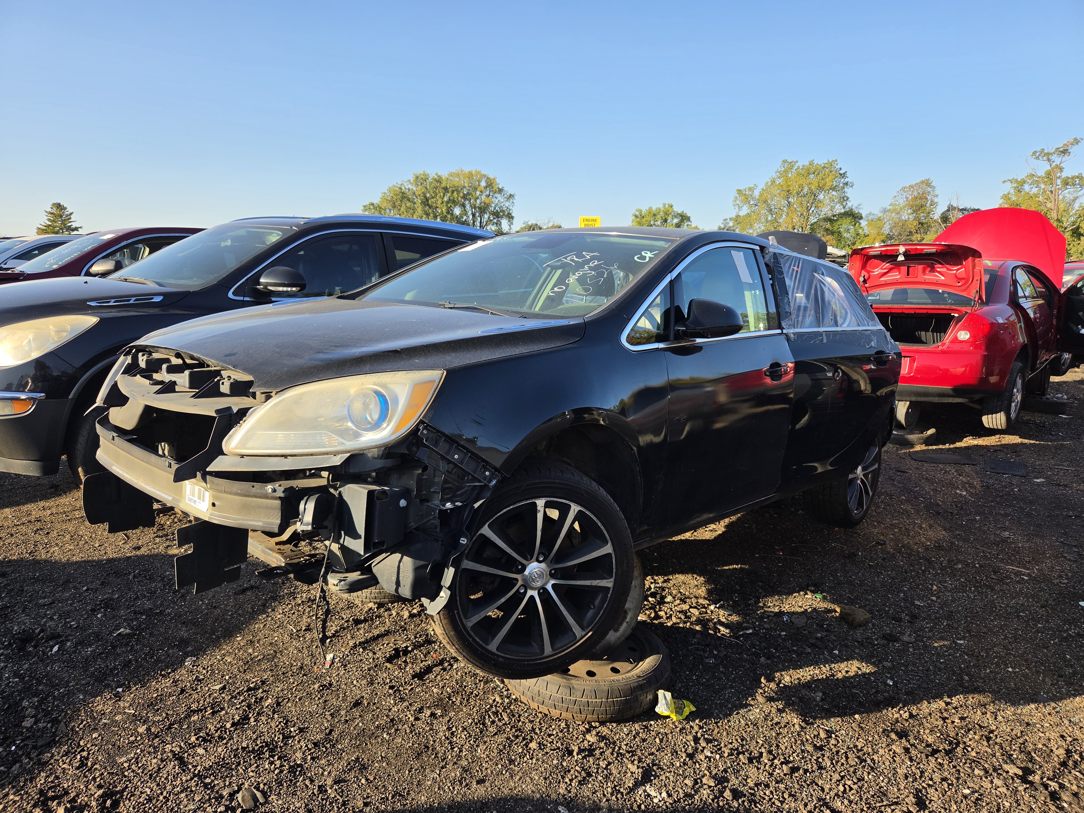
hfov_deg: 73.9
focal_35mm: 23
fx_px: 720
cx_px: 542
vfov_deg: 58.9
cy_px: 406
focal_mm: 5.4
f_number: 1.8
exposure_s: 1/2321
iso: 80
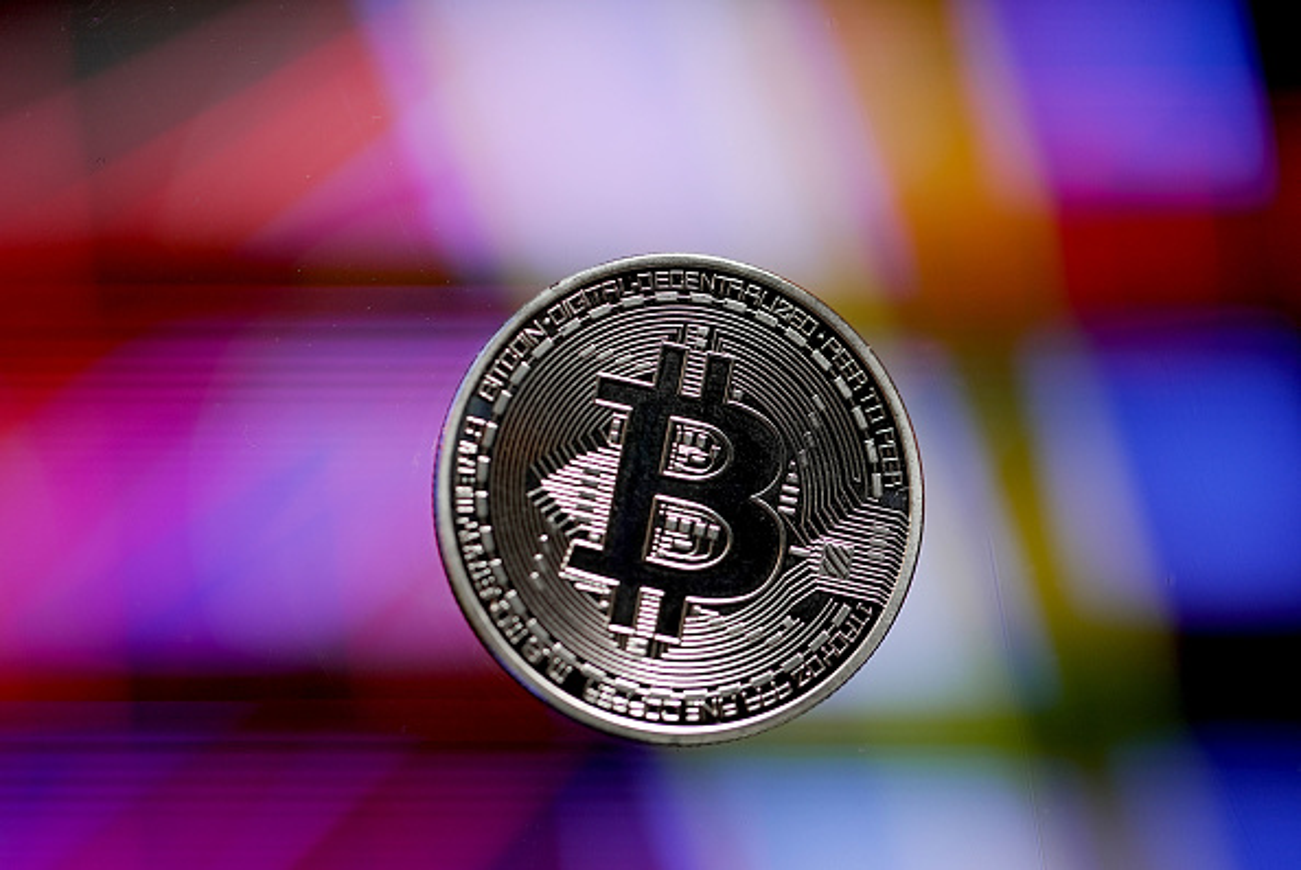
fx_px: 3616
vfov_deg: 13.7
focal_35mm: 100
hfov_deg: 20.4
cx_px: 650
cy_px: 435
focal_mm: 100
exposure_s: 1/1000
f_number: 2.8
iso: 800
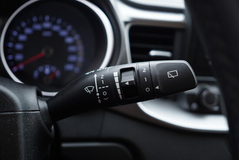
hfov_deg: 53.1
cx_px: 120
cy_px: 80
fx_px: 239
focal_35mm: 36
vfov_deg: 36.9
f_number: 2.8
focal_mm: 24
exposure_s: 1/40
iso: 250
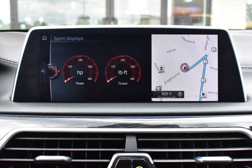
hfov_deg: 45.0
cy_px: 84
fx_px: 304
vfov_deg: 30.8
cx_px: 126
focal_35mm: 44
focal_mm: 29
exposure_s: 1/60
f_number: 8
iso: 400
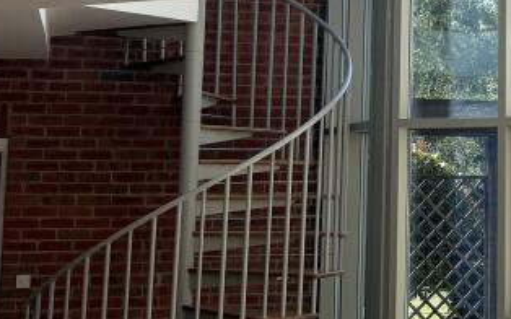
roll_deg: -0.3
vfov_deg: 14.2
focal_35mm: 90
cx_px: 472
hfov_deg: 22.4
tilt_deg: +9.7
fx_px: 1253
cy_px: -16
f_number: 1.6
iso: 64
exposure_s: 1/895
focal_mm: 5.96
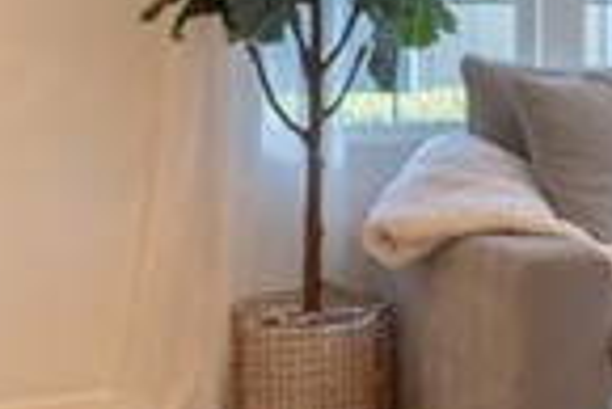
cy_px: -11
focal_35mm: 99
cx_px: 903
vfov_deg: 13.6
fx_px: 1685
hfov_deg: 18.4
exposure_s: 1/30
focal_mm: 14
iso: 400
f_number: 5.6
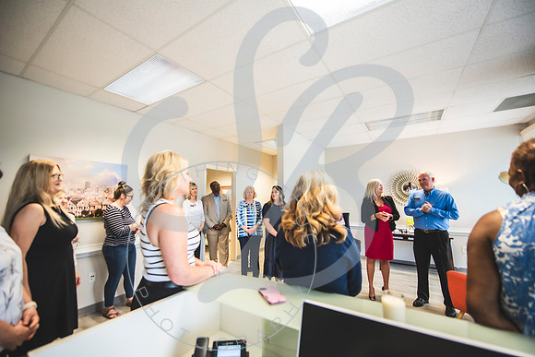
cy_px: 178
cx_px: 268
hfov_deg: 103.4
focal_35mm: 14
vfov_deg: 80.4
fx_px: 211
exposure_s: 1/200
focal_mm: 14
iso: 1000
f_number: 2.8
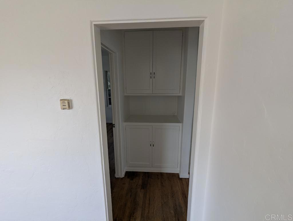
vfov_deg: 78.2
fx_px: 136
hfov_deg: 94.4
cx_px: 146
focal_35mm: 16
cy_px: 110
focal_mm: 2.35
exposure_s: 1/206
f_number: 2.2
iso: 223
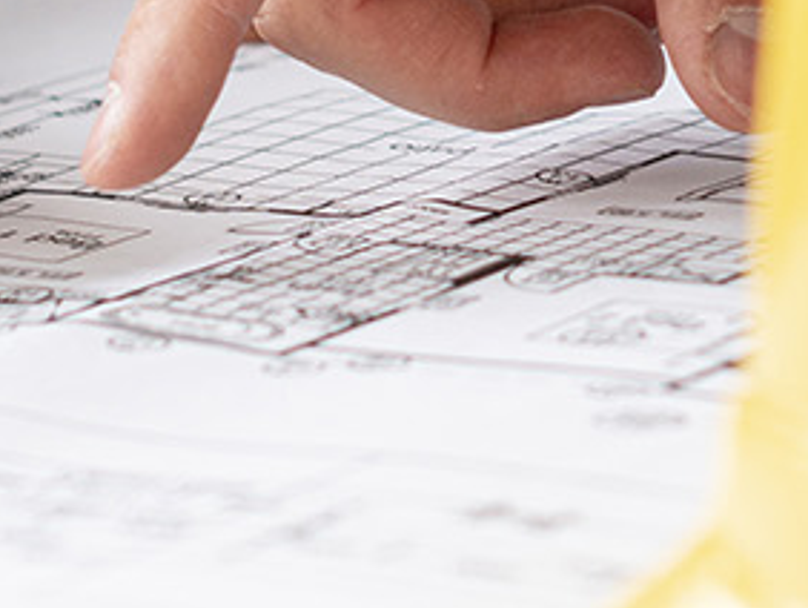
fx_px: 7569
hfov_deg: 6.1
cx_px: 837
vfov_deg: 4.5
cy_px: -625
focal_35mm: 324
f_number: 3.2
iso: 250
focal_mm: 50
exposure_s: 1/250
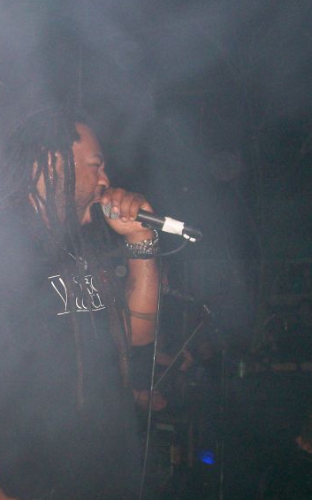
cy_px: 244
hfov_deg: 22.7
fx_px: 735
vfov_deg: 37.5
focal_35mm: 54
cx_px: -23
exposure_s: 1/64
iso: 140
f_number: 2.7
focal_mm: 6
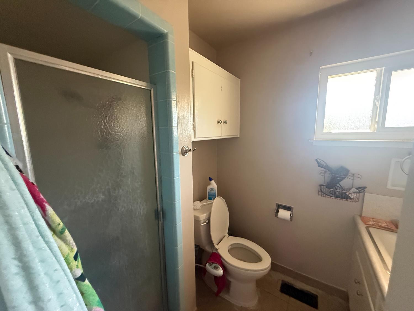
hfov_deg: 102.1
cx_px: 207
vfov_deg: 85.7
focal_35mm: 14
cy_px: 156
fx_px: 167
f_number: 2.2
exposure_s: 1/60
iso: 800
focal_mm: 2.22
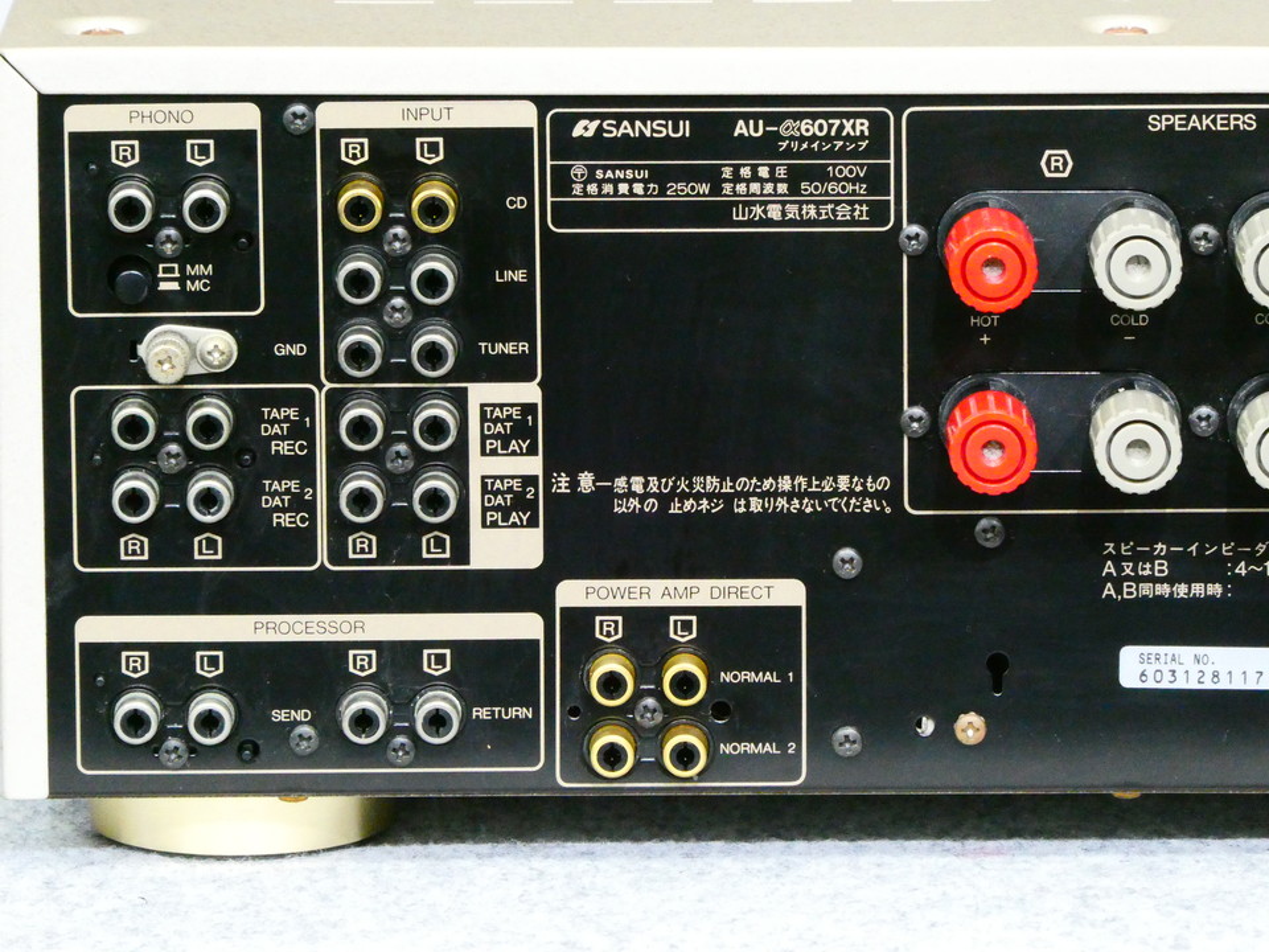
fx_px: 9715
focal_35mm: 265
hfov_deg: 7.5
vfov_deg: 5.6
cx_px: 634
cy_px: 476
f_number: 5.6
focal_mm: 47.5
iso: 1600
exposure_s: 1/15
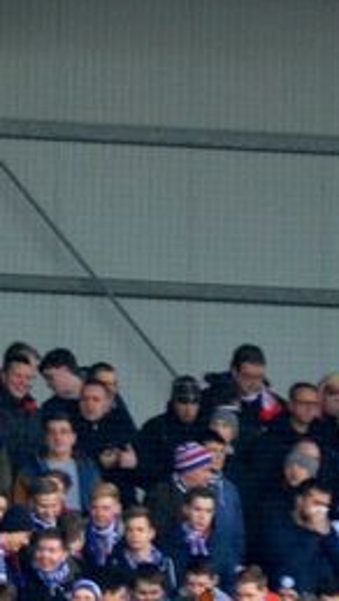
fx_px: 11024
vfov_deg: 3.1
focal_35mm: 691
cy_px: 397
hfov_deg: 1.8
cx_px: -230
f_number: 5
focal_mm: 200
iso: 4000
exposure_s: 1/1250
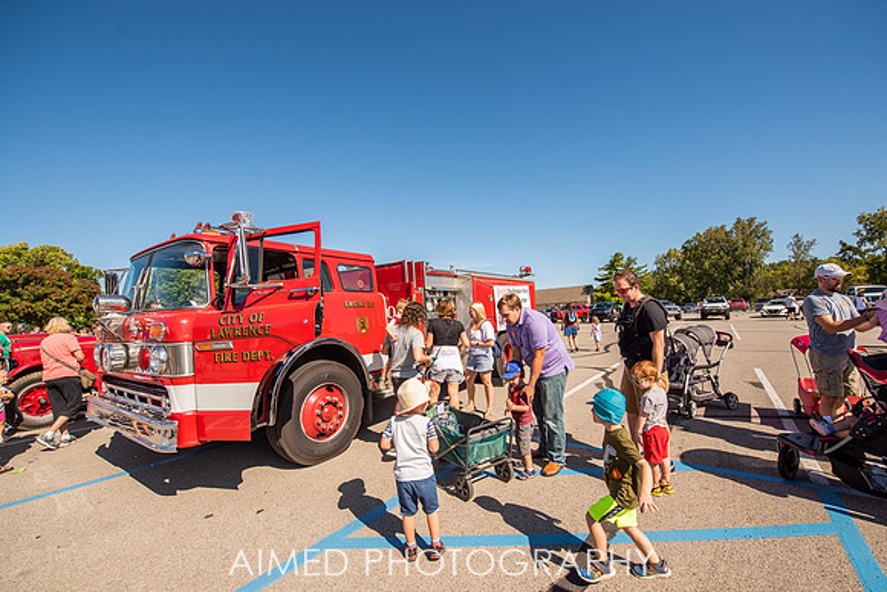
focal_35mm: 14
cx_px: 449
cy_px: 296
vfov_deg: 80.0
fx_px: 352
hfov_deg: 103.1
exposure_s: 1/800
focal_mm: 14
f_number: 5.6
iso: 100
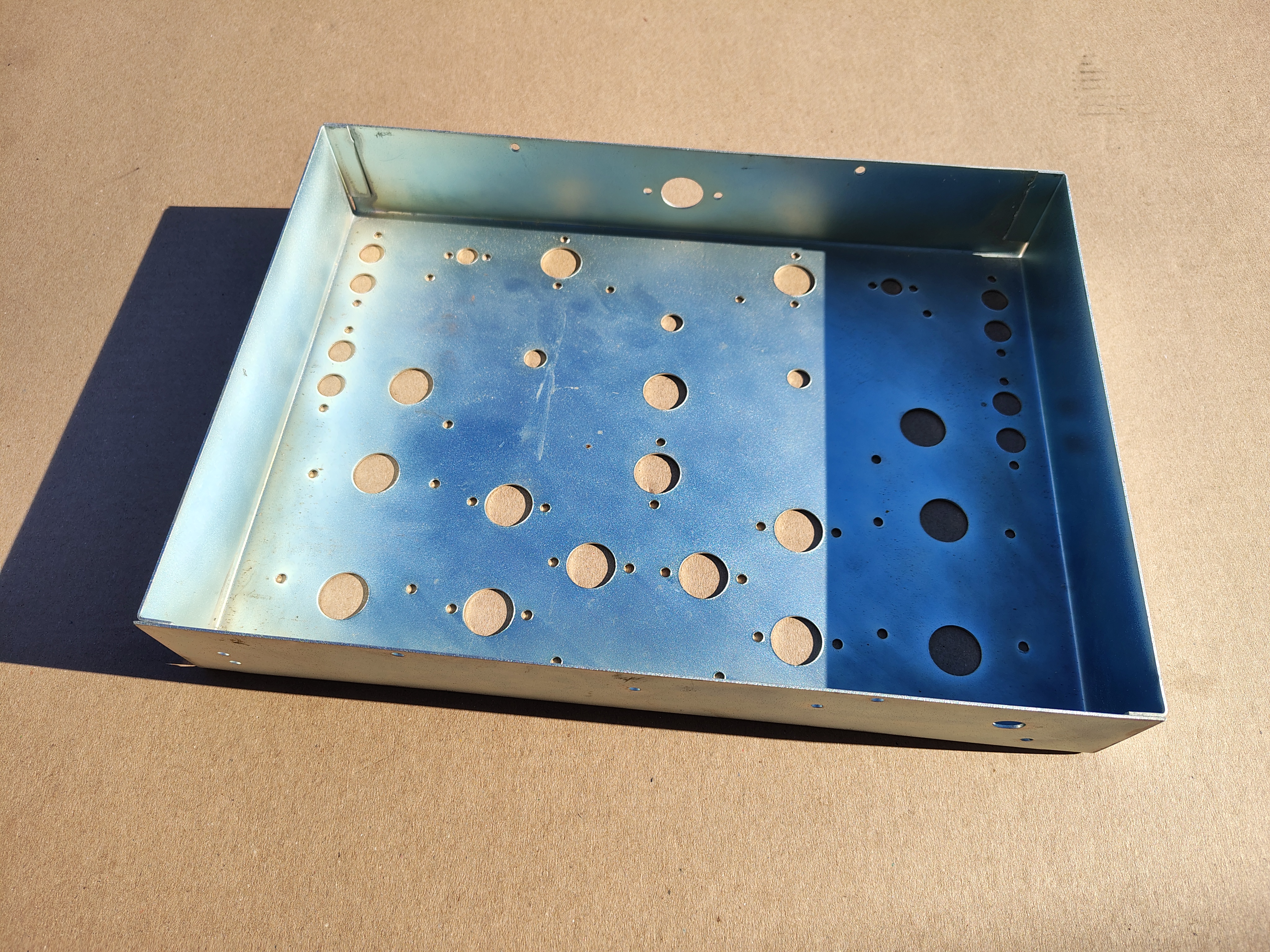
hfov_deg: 71.6
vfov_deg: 56.8
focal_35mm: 24
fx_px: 881
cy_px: 476
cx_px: 635
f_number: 1.8
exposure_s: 1/1498
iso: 100
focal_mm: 5.56
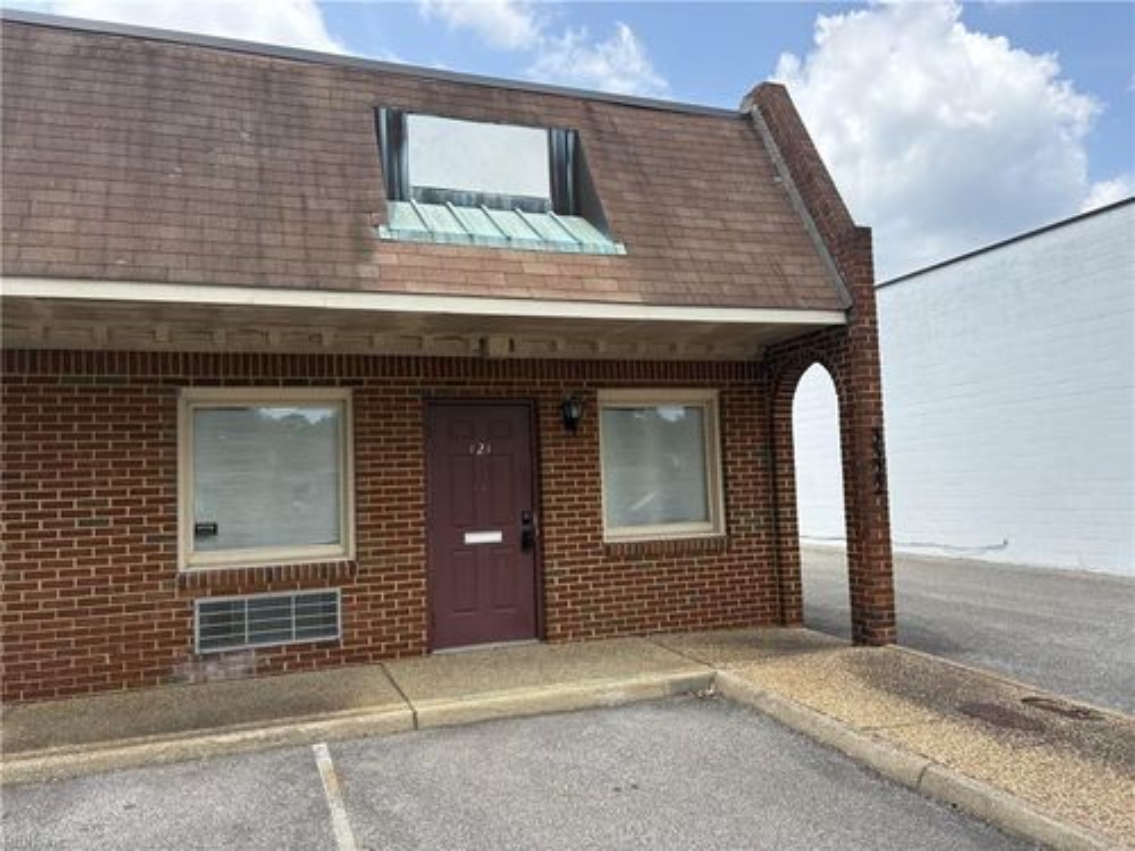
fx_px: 852
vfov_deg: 53.1
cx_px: 568
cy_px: 426
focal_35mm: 26
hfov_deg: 67.3
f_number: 1.6
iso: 50
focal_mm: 5.96
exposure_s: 1/2141
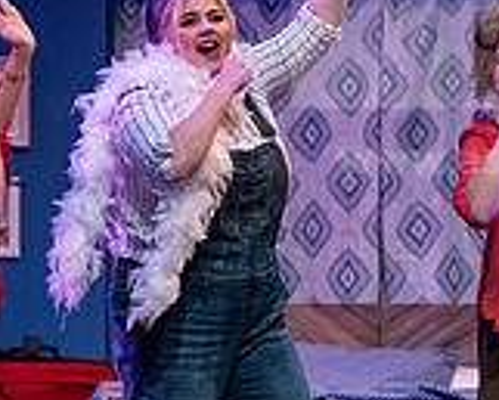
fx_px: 4891
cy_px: 225
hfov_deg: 5.8
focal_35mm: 331
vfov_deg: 4.7
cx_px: 198
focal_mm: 98
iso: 4000
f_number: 3.5
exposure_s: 1/400
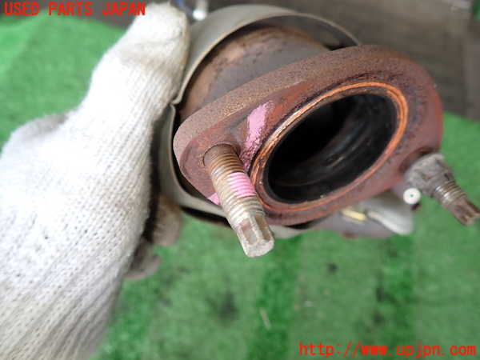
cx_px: 240
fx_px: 347
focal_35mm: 25
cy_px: 180
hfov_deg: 69.4
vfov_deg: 54.9
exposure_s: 1/60
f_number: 2
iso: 125
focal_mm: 4.5
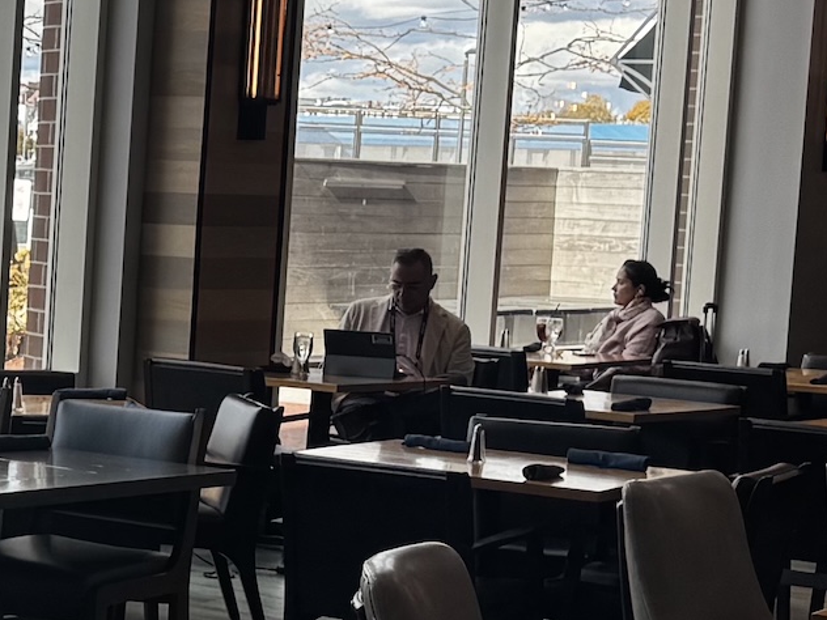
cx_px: -387
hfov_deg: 15.9
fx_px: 2724
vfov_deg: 13.0
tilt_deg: -6.9
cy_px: 400
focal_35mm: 114
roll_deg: -1.9
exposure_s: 1/1151
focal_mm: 6.76
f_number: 1.78
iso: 80
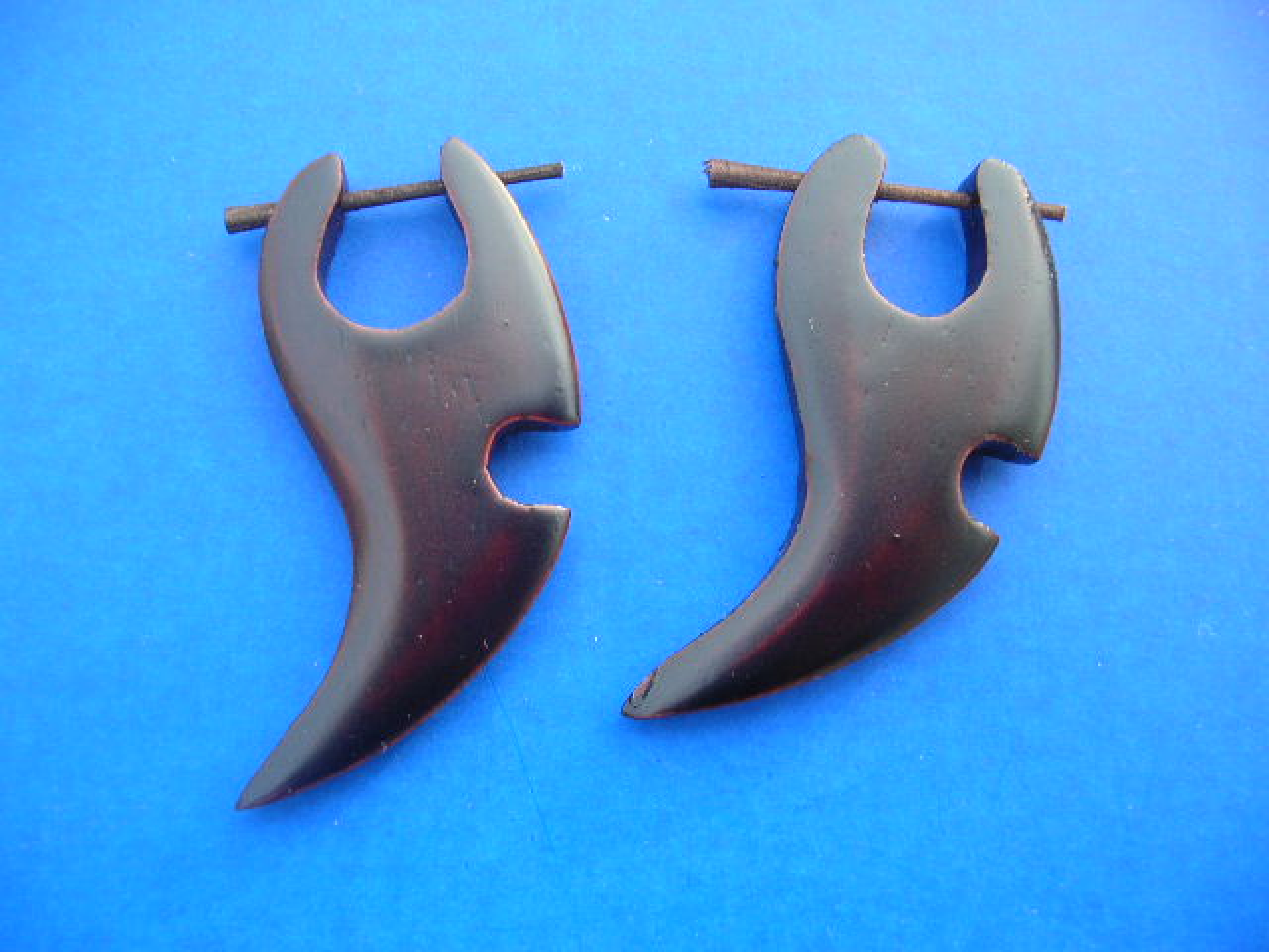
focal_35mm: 35
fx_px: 1283
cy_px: 476
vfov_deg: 40.7
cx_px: 634
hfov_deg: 52.6
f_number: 2.8
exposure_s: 1/61.2
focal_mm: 5.8
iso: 50
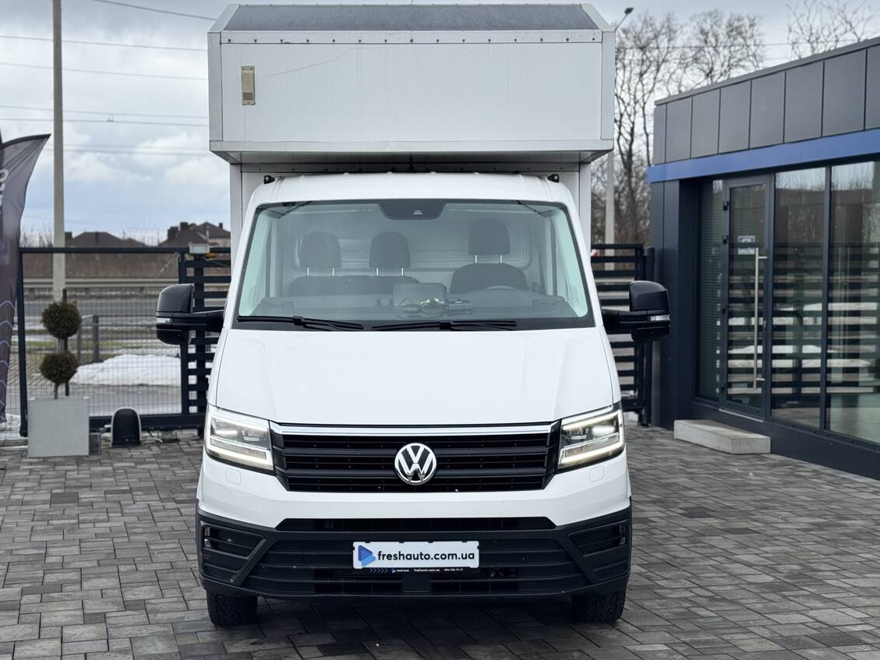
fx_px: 1297
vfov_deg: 28.6
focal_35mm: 51
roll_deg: -0.1
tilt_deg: -3.9
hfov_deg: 37.5
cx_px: 417
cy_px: 337
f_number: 1.78
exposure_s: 1/1114
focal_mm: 6.76
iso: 64
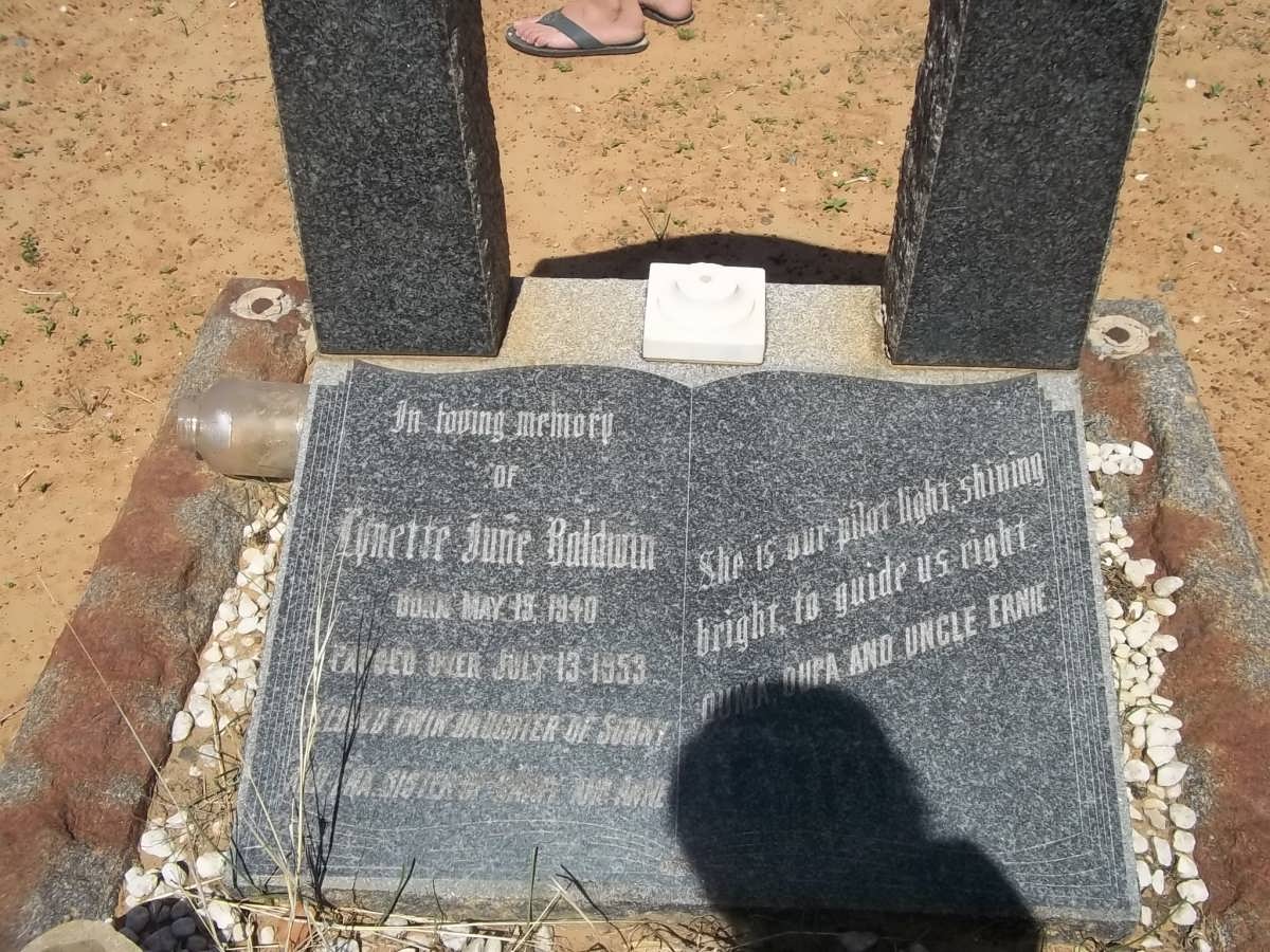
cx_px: 635
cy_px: 476
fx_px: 1174
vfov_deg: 44.2
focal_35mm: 32
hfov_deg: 56.8
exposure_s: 1/640
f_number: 5.5
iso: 80
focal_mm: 5.7
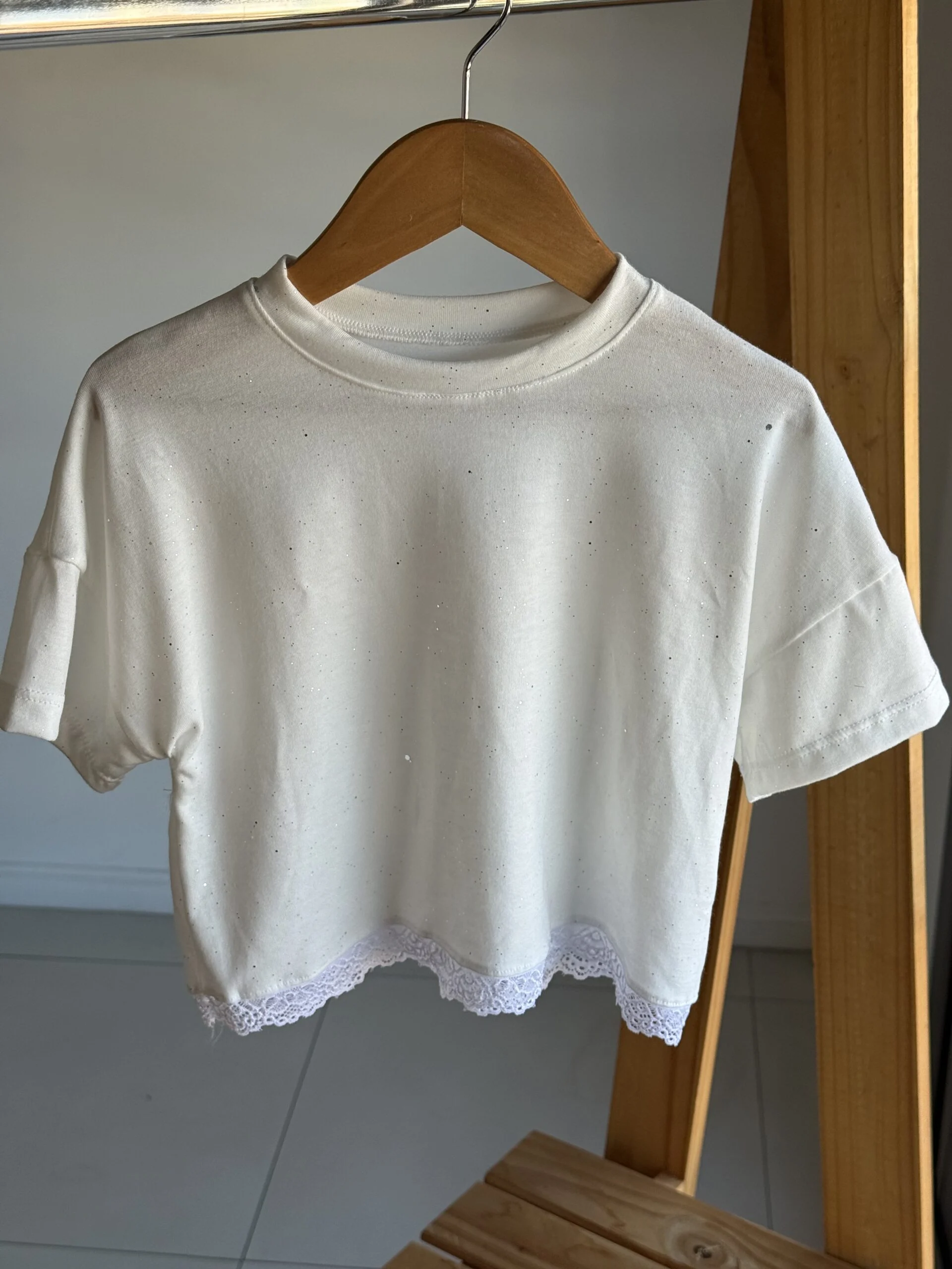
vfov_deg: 39.7
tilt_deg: -20.2
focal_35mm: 48
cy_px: 634
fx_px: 1760
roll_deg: -0.2
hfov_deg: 30.3
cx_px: 476
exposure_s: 1/407
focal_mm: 6.76
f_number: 1.78
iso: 64
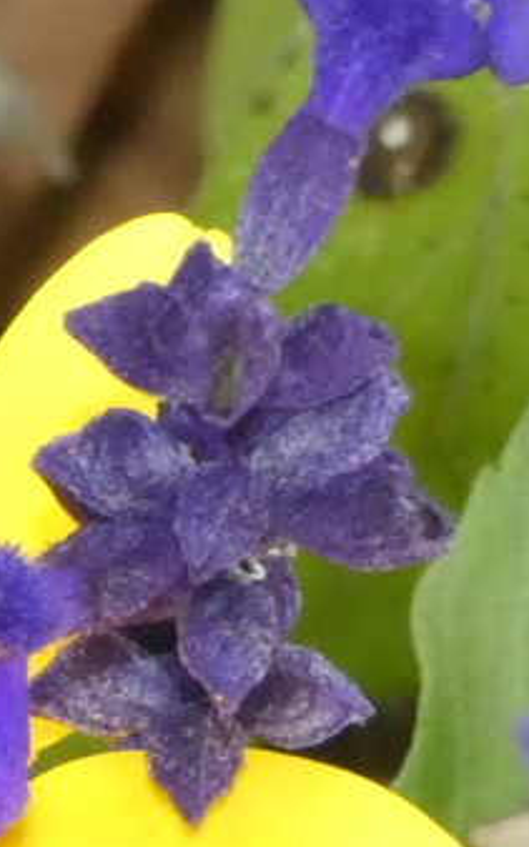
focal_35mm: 463
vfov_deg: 4.5
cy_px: 616
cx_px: -147
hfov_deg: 2.8
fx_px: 10689
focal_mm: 30.9
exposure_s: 1/60
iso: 640
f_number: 5.5
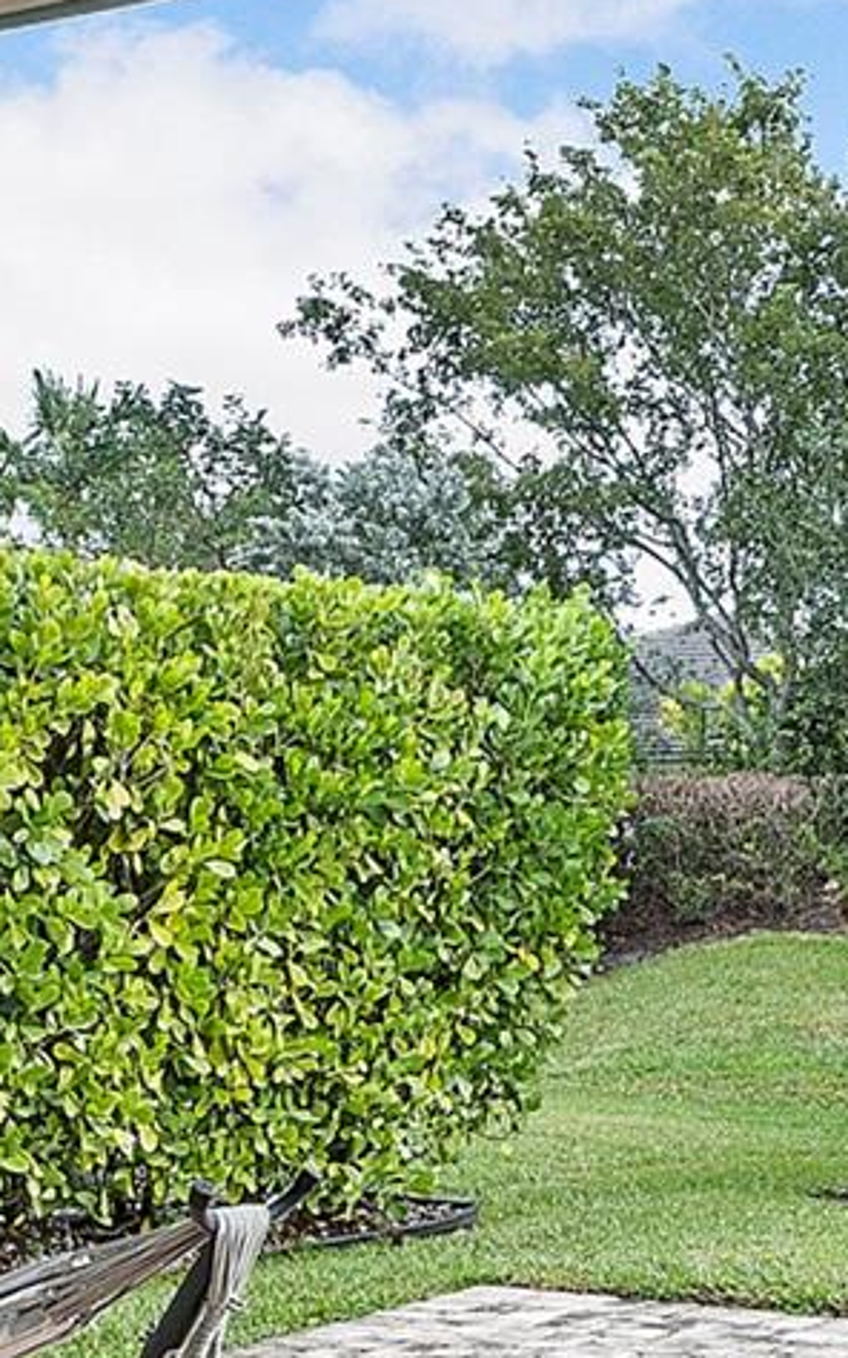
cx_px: 1094
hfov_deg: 18.4
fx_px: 2442
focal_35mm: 66
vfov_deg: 30.9
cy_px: 868
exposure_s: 1/60
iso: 100
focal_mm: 10
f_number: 11
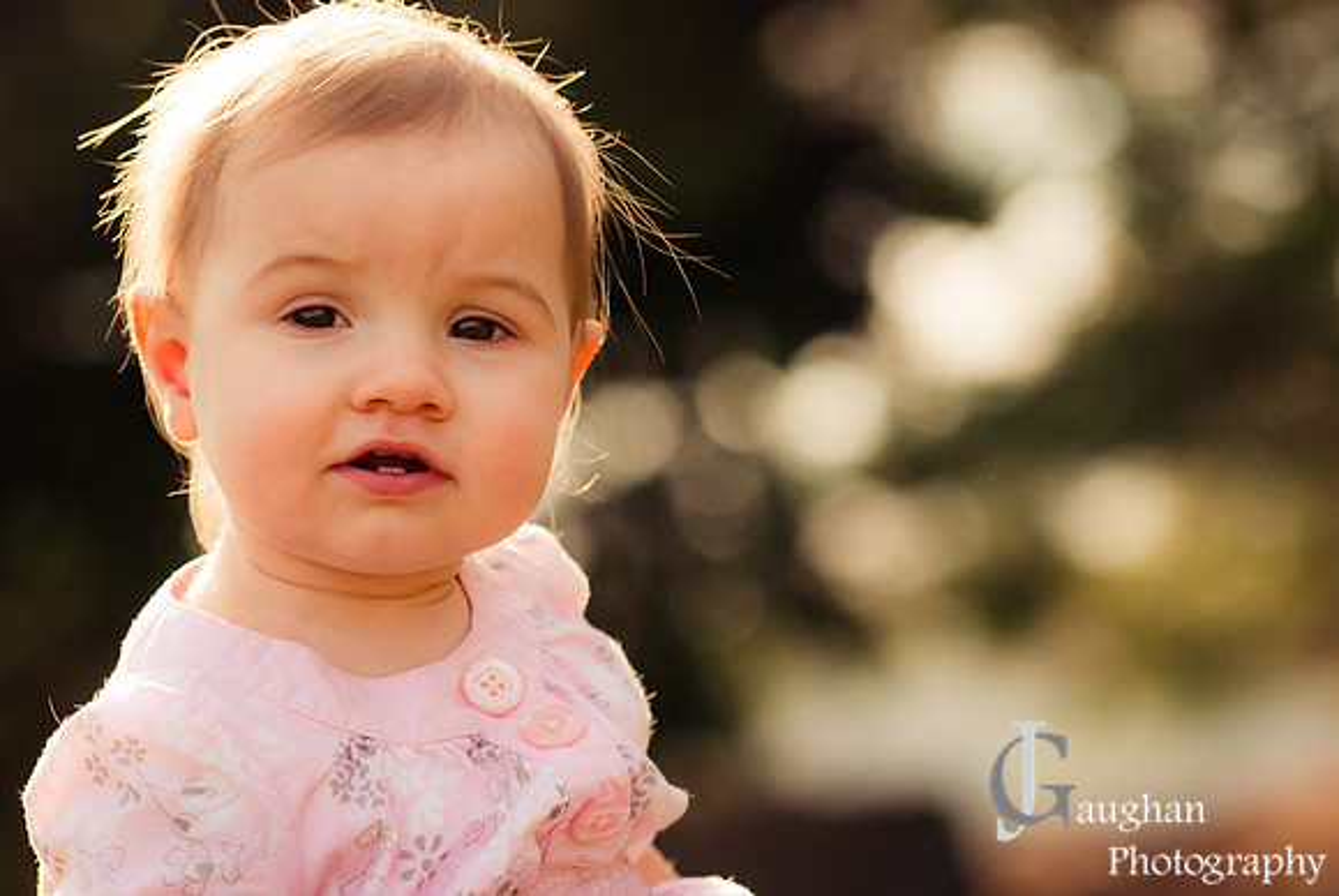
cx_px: 670
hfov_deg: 12.2
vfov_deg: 8.2
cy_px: 448
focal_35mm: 168
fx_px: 6255
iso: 320
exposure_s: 1/1600
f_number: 3.5
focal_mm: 112
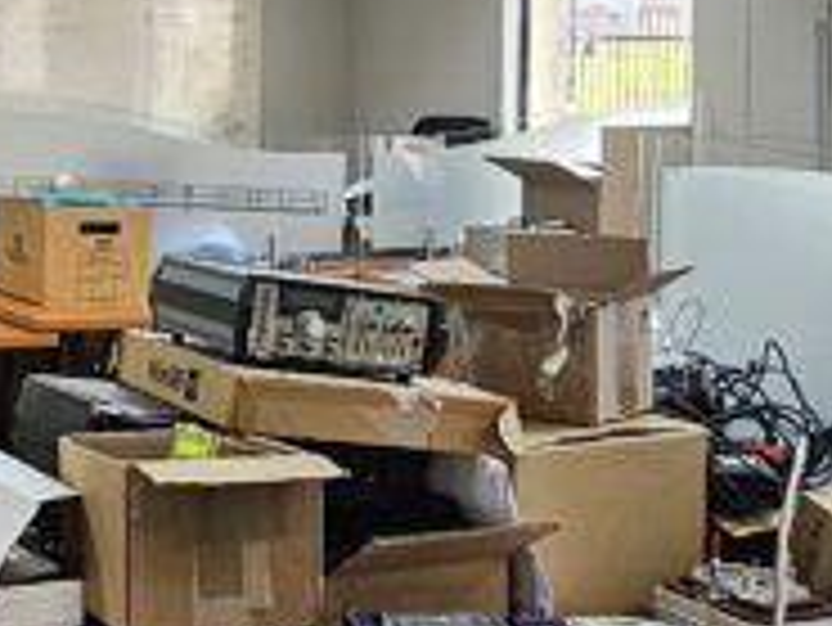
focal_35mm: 72
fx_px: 1732
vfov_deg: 20.3
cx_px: 157
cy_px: 144
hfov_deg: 26.5
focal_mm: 2.2
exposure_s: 1/71
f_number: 2.2
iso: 160
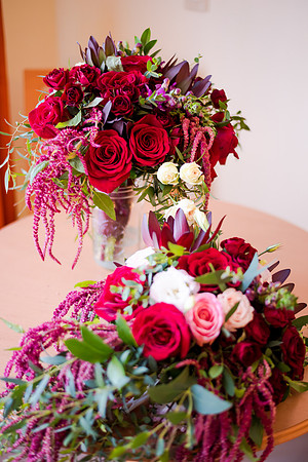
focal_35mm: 50
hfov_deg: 27.0
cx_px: 154
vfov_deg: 39.6
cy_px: 231
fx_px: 642
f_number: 1.8
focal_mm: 50
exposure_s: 1/200
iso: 640
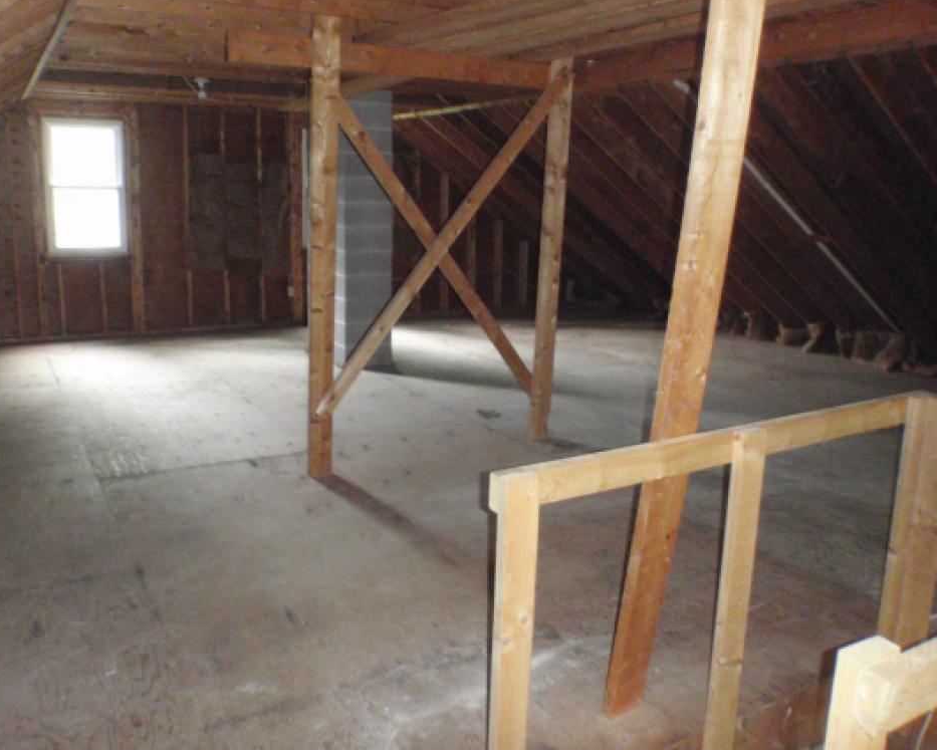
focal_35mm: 30
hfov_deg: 58.8
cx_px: 471
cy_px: 365
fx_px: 832
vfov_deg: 48.5
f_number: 3.5
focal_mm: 5
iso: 800
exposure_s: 1/30
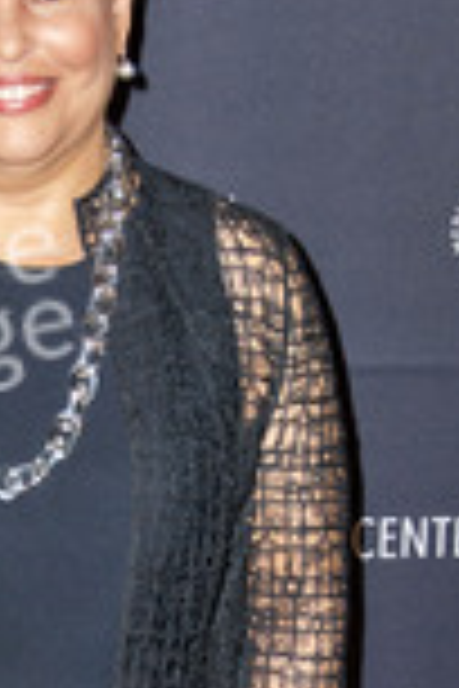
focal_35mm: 94
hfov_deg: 14.3
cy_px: 558
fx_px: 1798
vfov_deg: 21.4
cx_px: -25
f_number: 4.5
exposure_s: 1/320
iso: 400
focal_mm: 36
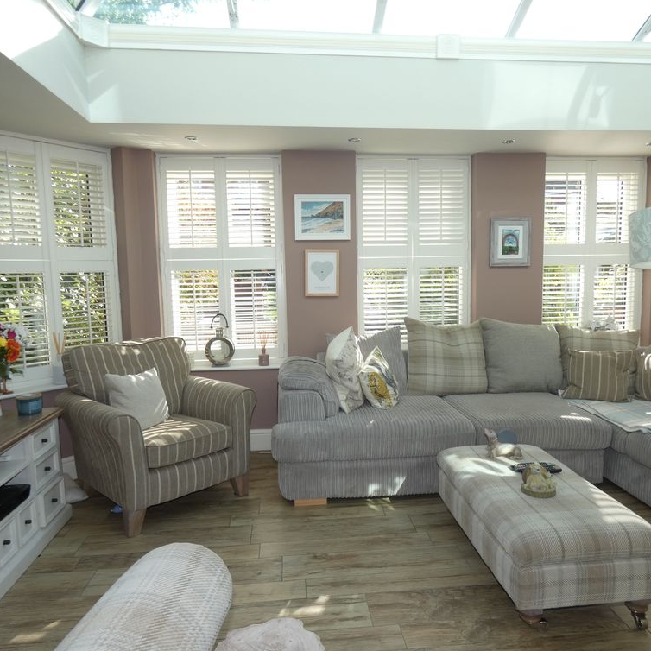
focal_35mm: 24
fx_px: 511
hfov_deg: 65.0
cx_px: 340
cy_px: 331
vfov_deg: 65.0
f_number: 2.8
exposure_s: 1/250
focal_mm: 3.6
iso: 80
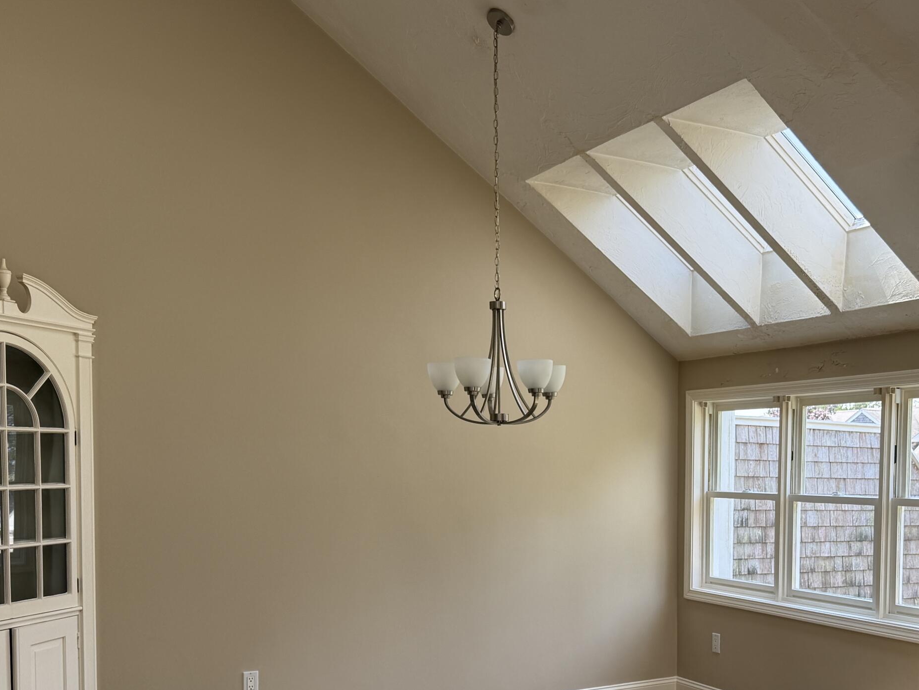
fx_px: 1036
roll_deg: -0.1
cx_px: 630
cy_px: 520
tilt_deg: -2.6
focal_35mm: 39
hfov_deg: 46.9
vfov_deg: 36.0
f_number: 1.78
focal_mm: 6.76
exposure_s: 1/365
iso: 80
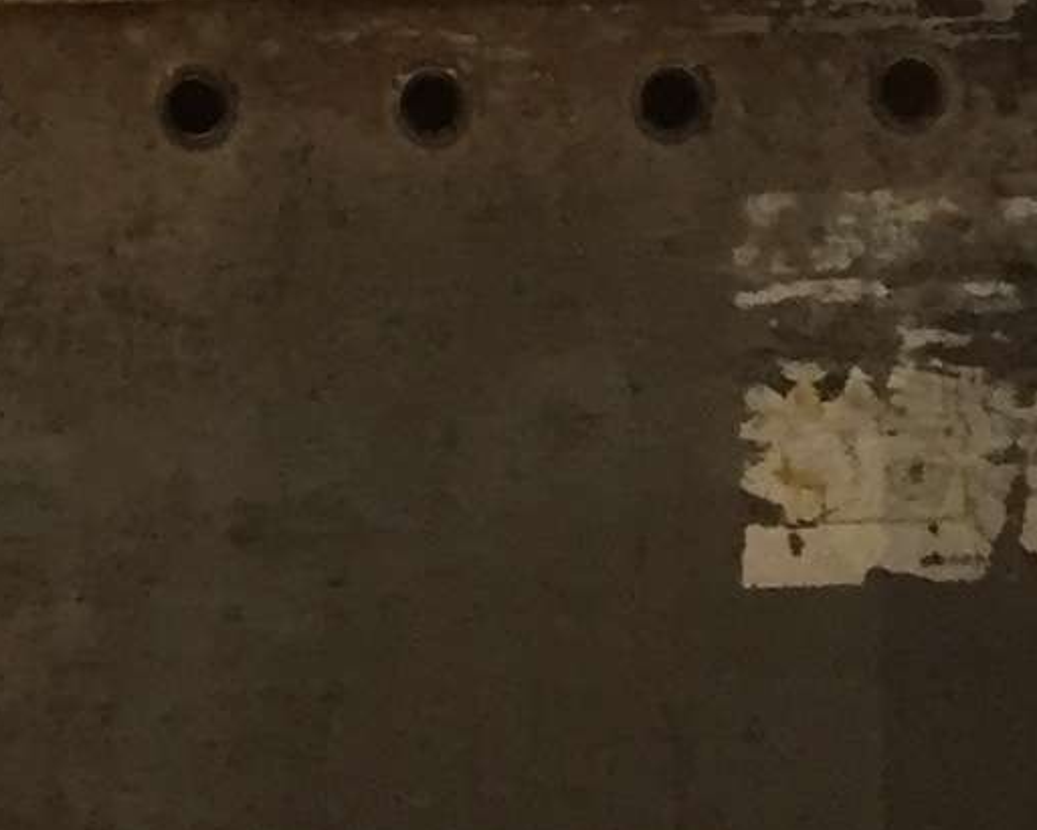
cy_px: -1955
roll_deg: -0.4
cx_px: -643
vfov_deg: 7.3
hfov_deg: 10.3
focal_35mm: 180
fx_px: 5528
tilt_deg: -1.2
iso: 100
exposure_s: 1/30
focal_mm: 4.15
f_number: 2.2
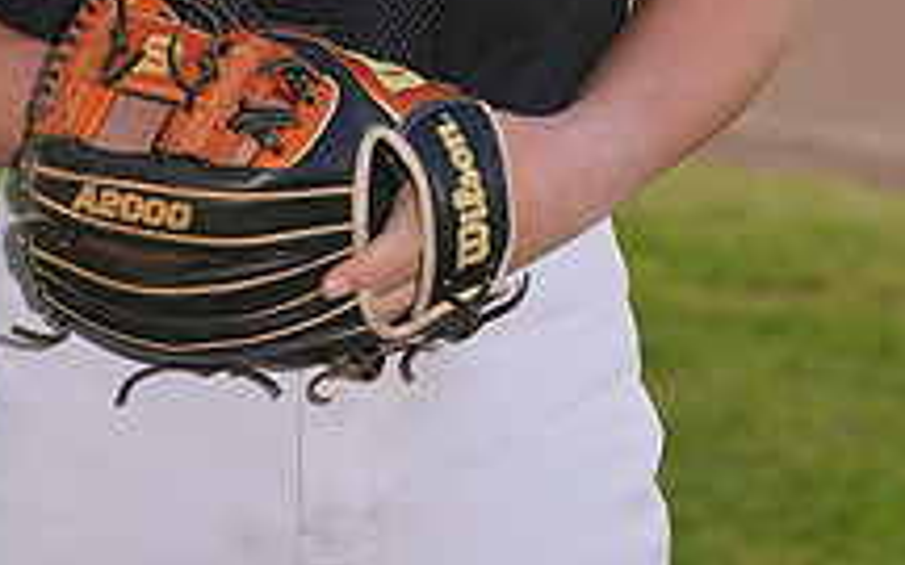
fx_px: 11321
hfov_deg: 4.6
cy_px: -427
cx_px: 283
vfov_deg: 2.9
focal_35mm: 459
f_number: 7.1
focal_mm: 168
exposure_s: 1/200
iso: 100
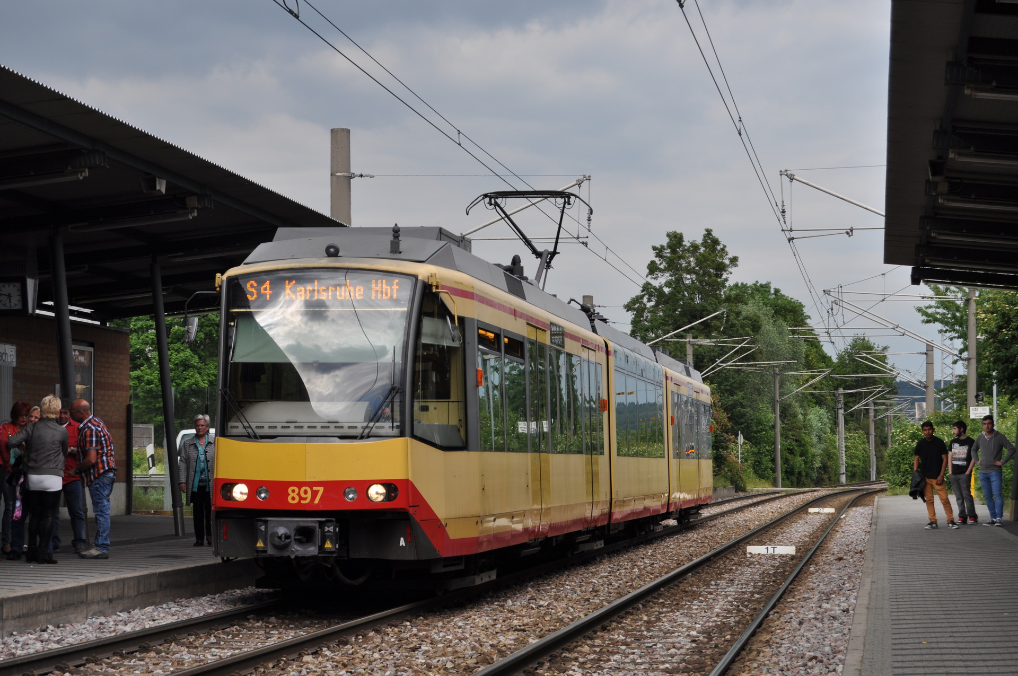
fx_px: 2330
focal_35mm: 82
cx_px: 509
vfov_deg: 16.5
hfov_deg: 24.6
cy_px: 338
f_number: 7.1
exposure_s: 1/200
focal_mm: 55
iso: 200
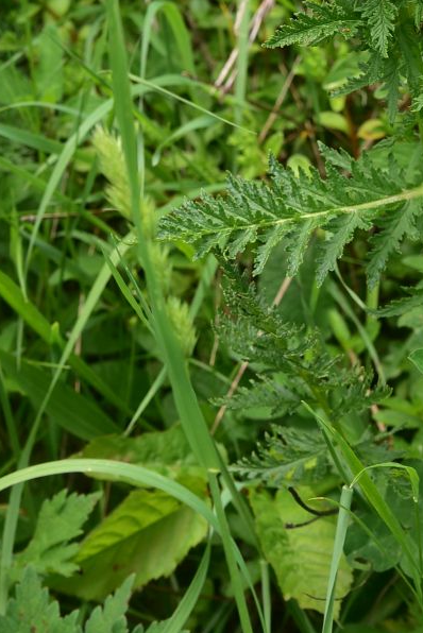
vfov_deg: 18.5
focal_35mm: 109
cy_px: 70
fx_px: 1919
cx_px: 352
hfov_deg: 12.5
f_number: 10
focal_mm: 50
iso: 320
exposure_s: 1/125
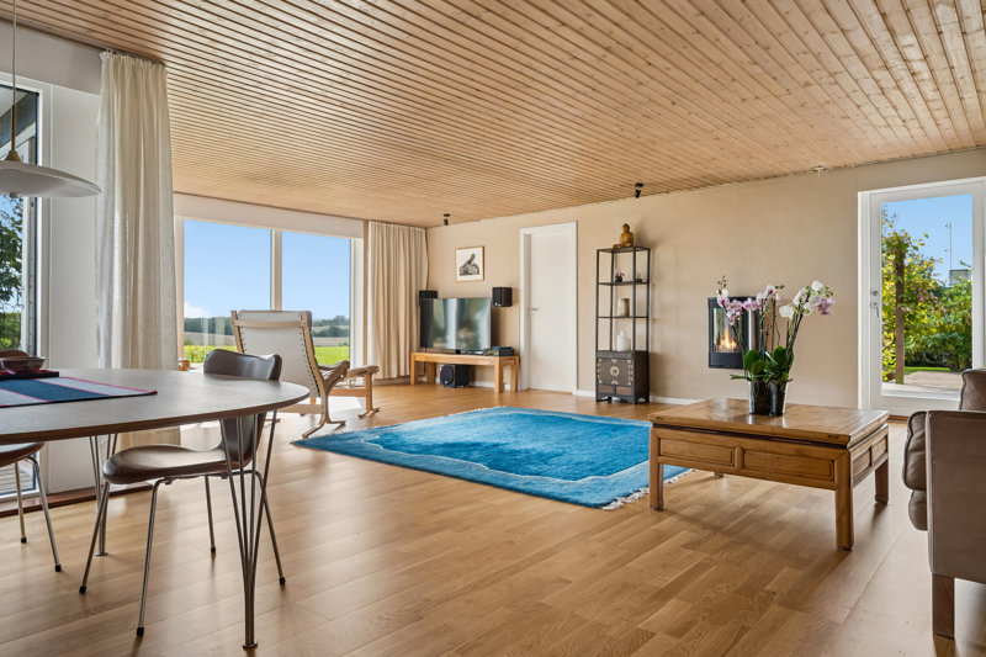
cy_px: 328
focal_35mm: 22
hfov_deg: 78.6
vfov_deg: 57.2
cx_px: 493
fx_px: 602
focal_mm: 22
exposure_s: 1/20
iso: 320
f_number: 6.3
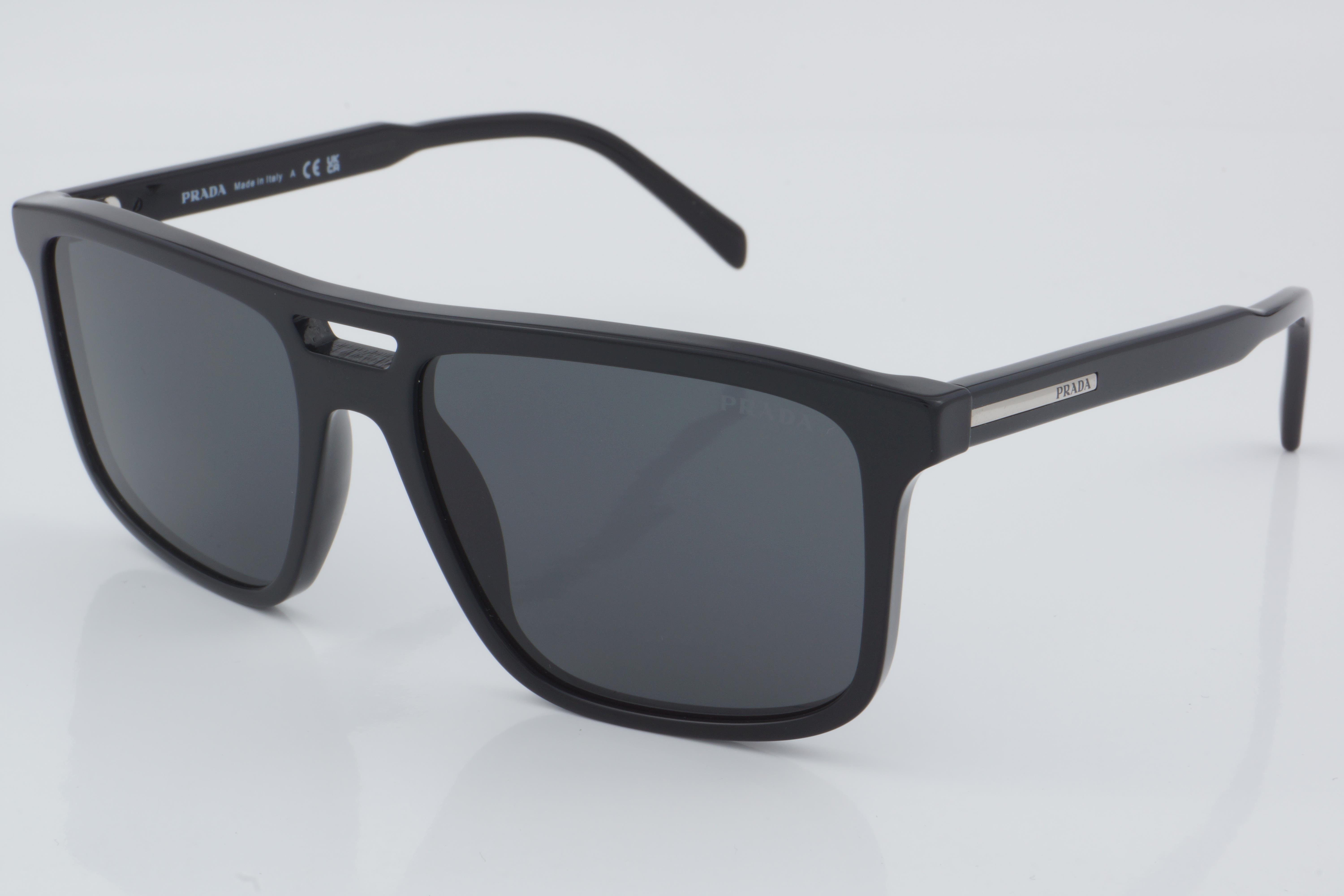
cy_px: 448
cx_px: 672
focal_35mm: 75
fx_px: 2800
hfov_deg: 27.0
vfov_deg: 18.2
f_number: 32
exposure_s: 1/4
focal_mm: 50
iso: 100
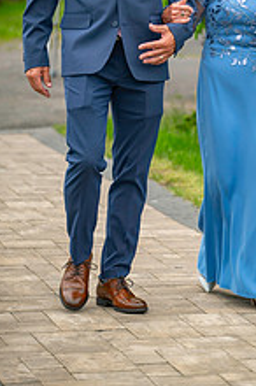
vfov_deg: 8.4
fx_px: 2632
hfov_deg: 5.6
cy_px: 51
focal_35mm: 246
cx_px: 216
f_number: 2.8
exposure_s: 1/320
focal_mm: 120
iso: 100
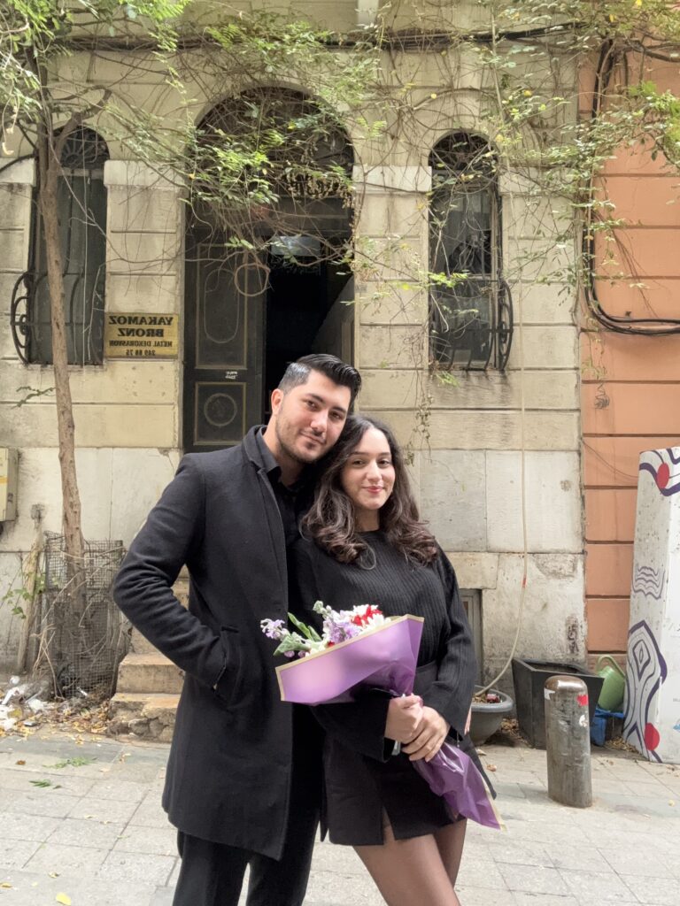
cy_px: 453
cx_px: 340
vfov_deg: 60.0
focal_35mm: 30
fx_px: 786
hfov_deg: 46.8
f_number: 1.9
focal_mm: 2.69
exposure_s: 1/60
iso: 125
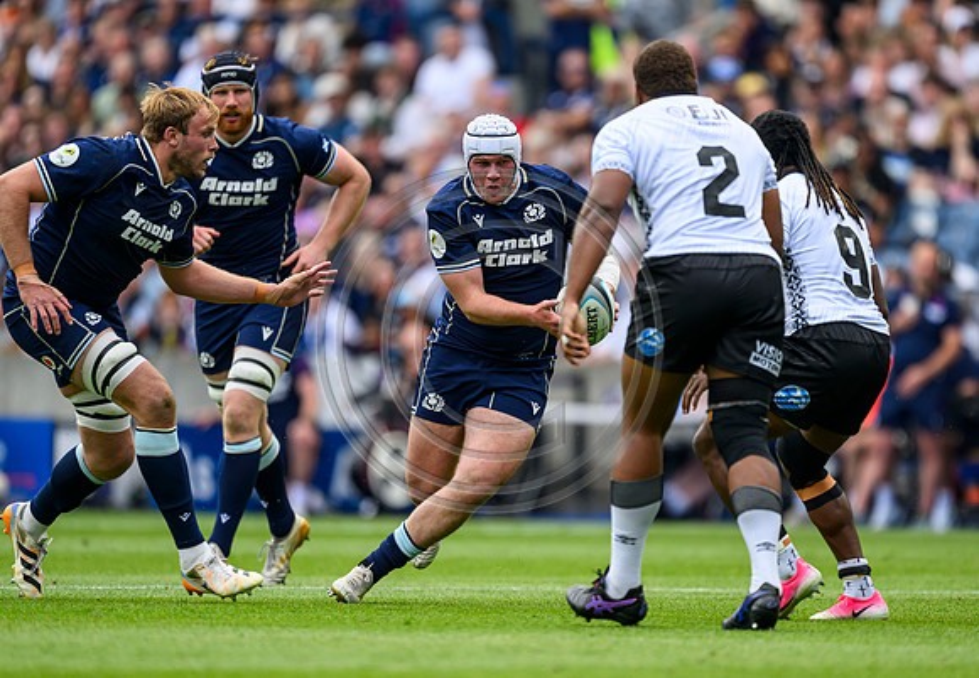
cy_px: 355
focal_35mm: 630
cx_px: 548
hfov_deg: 3.2
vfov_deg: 2.2
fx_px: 17343
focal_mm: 560
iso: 500
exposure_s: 1/1600
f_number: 4
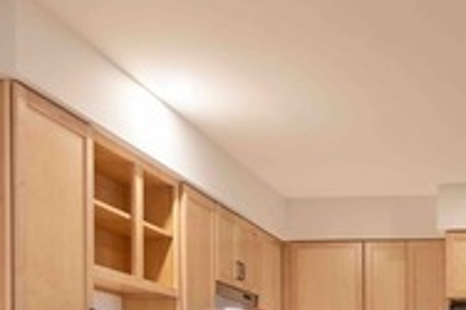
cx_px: 563
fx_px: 828
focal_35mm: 64
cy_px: 345
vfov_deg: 20.2
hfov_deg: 27.5
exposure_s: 1/5
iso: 200
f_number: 8
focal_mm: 16
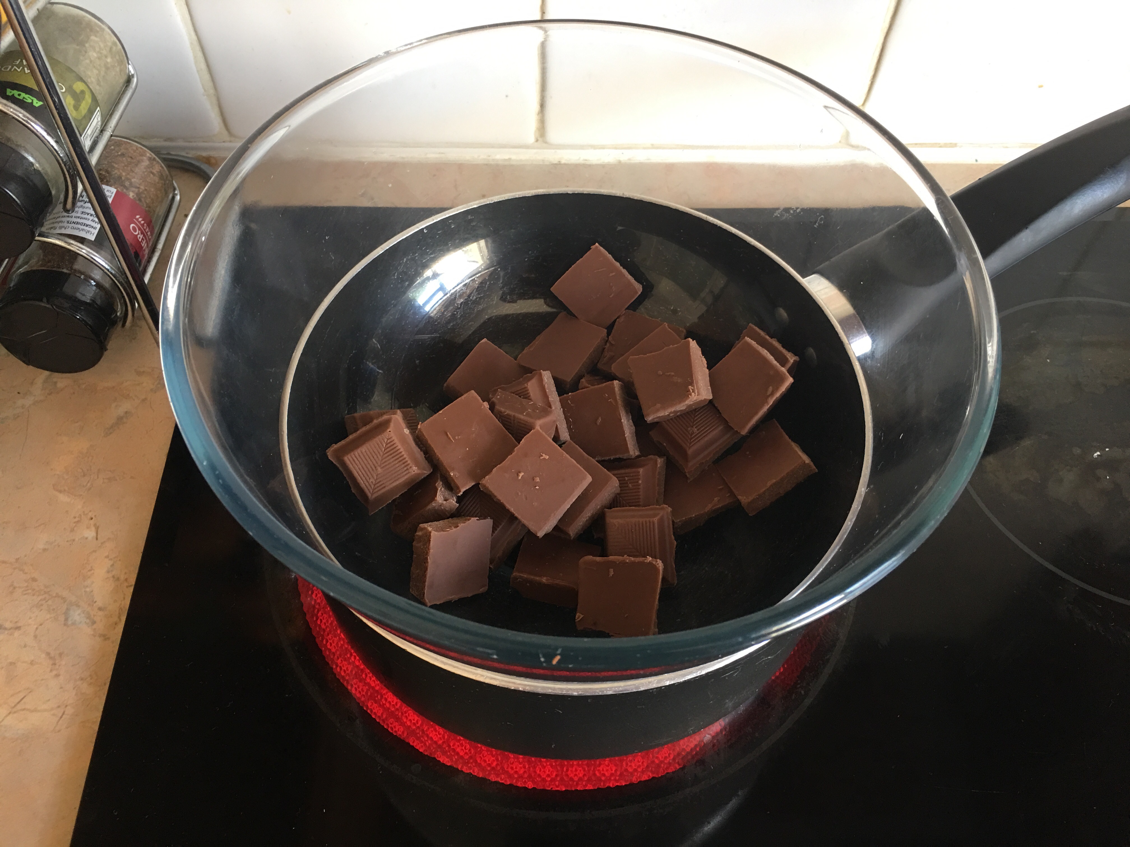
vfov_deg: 48.2
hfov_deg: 61.7
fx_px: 947
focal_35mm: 29
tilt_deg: -56.2
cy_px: 424
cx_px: 565
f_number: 2.2
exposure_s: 1/17
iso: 64
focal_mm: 4.15
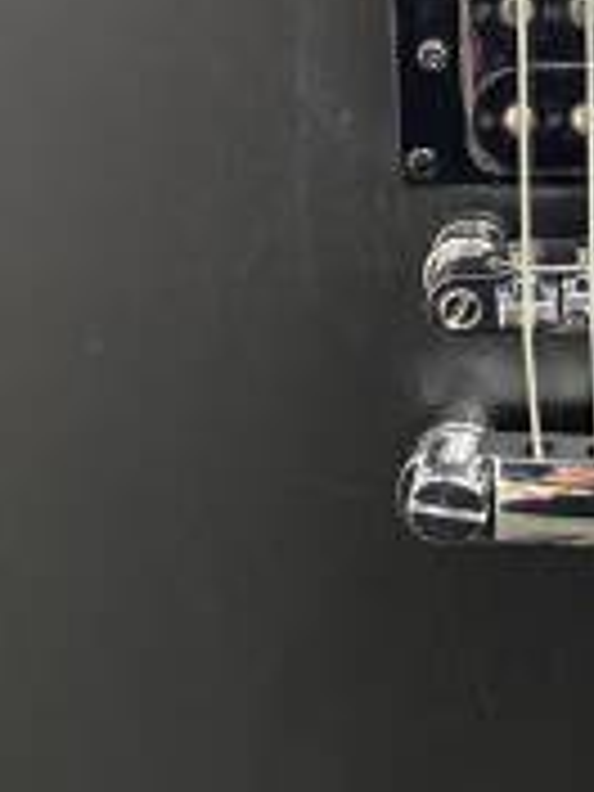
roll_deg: +2.7
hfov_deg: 18.4
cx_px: 657
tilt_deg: -34.2
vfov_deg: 23.7
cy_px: -90
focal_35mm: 77
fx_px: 1762
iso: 640
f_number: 1.8
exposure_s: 1/30
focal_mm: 4.25
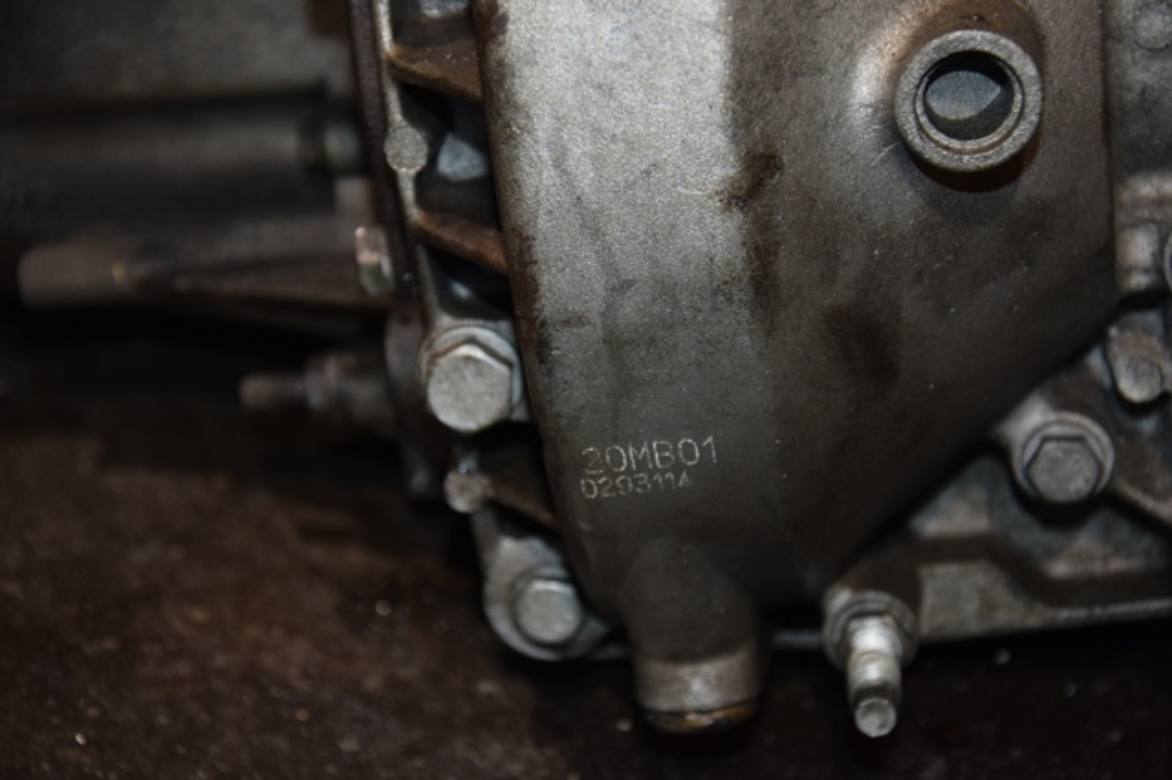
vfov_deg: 13.8
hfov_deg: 20.6
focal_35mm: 99
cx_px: 586
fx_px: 3221
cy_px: 390
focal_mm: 66
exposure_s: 1/60
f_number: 5.3
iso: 800
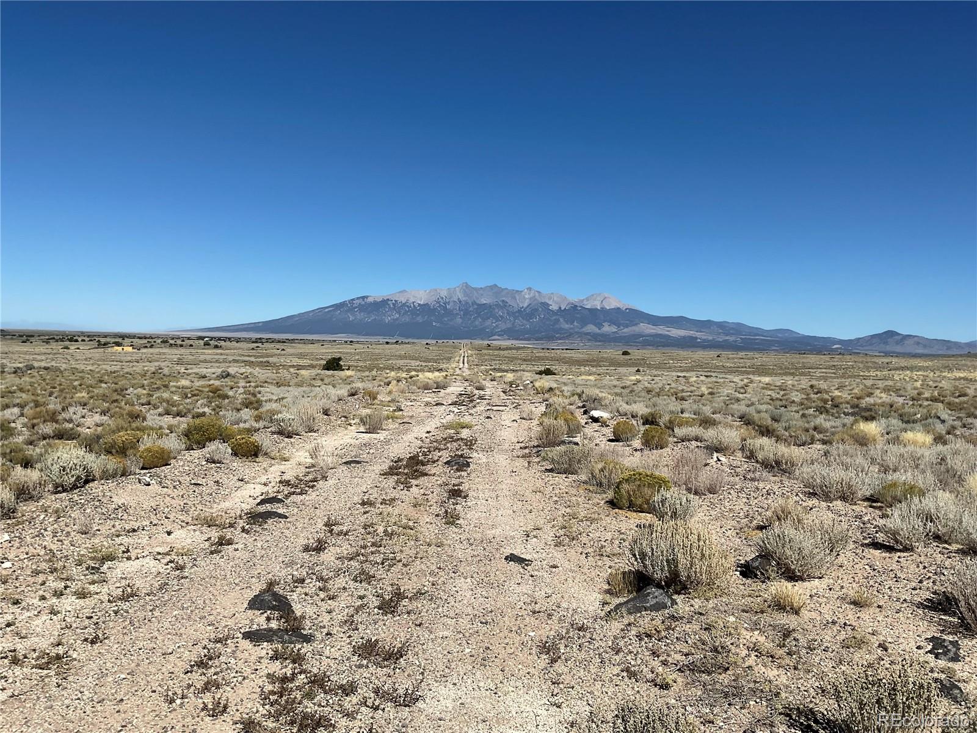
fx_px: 818
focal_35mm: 29
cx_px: 488
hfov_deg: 61.7
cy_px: 366
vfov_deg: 48.2
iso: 16
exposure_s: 1/3534
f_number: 1.8
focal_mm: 3
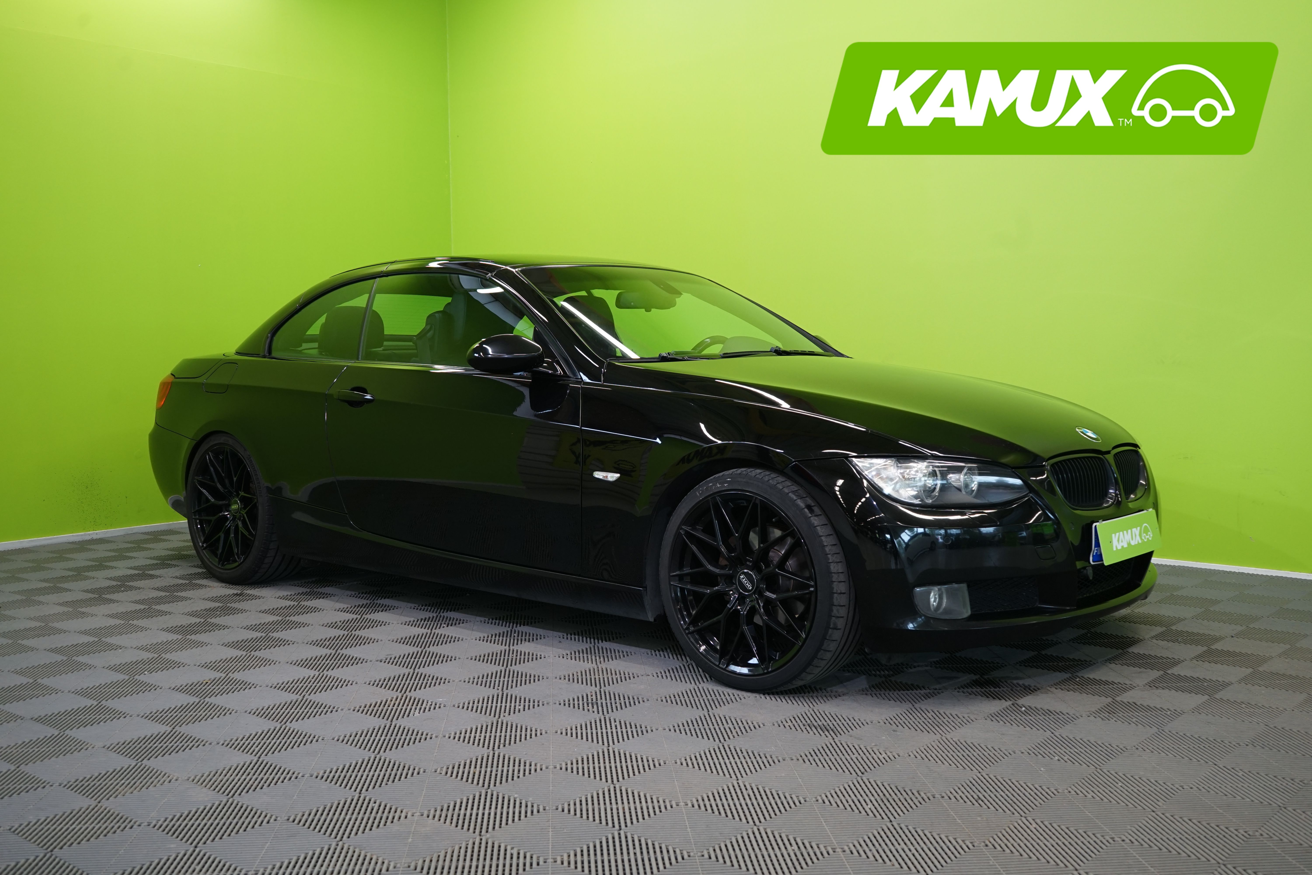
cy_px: 438
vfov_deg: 37.9
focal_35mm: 35
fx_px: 1275
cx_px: 656
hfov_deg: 54.4
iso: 640
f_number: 6.3
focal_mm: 35
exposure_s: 1/30
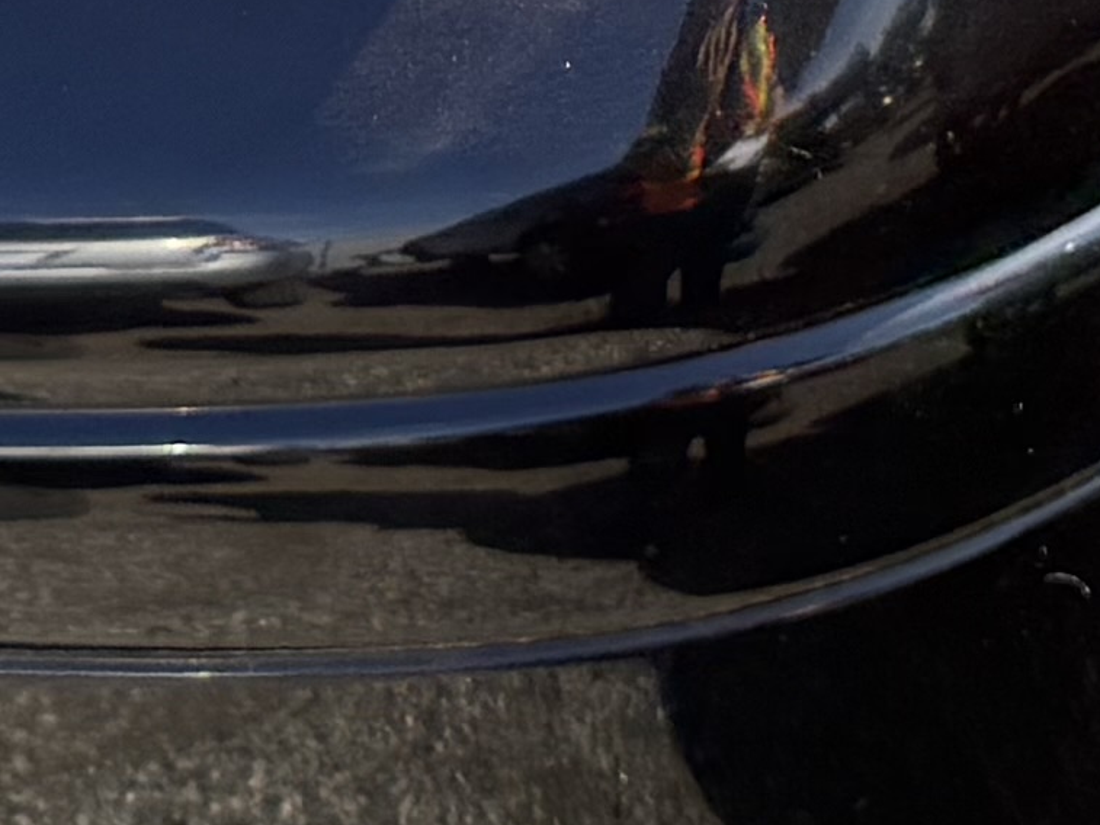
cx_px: 825
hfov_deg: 10.9
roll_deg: +9.5
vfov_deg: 7.6
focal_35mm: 181
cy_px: -1232
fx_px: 5753
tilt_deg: -16.5
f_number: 1.78
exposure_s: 1/1855
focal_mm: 6.76
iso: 100
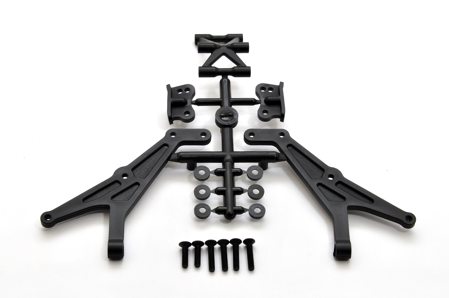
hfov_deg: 26.0
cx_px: 224
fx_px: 971
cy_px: 149
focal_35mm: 78
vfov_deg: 17.4
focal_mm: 52
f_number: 20
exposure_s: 1/60
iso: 400
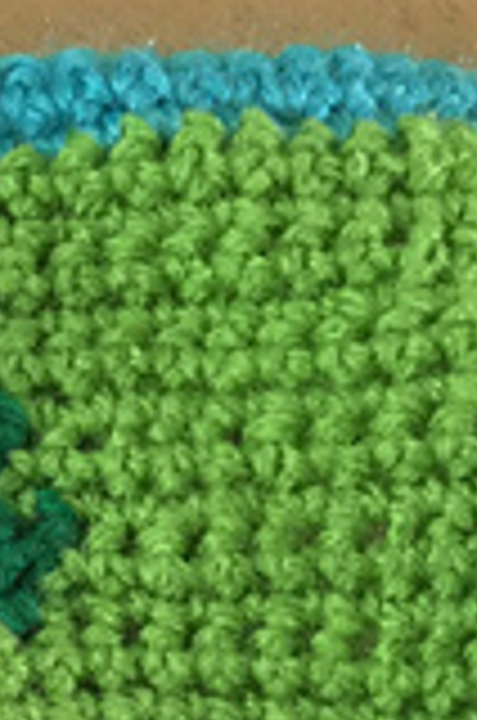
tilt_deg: -85.6
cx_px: -54
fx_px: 2415
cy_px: 1206
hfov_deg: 11.1
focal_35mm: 121
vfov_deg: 15.2
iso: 125
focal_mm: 4.15
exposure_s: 1/10
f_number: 2.2
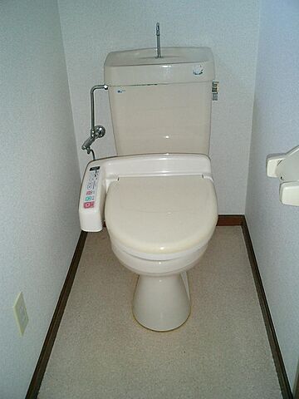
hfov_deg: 39.7
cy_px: 200
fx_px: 415
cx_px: 150
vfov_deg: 51.4
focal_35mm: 36
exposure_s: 1/30
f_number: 3.2
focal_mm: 7.5
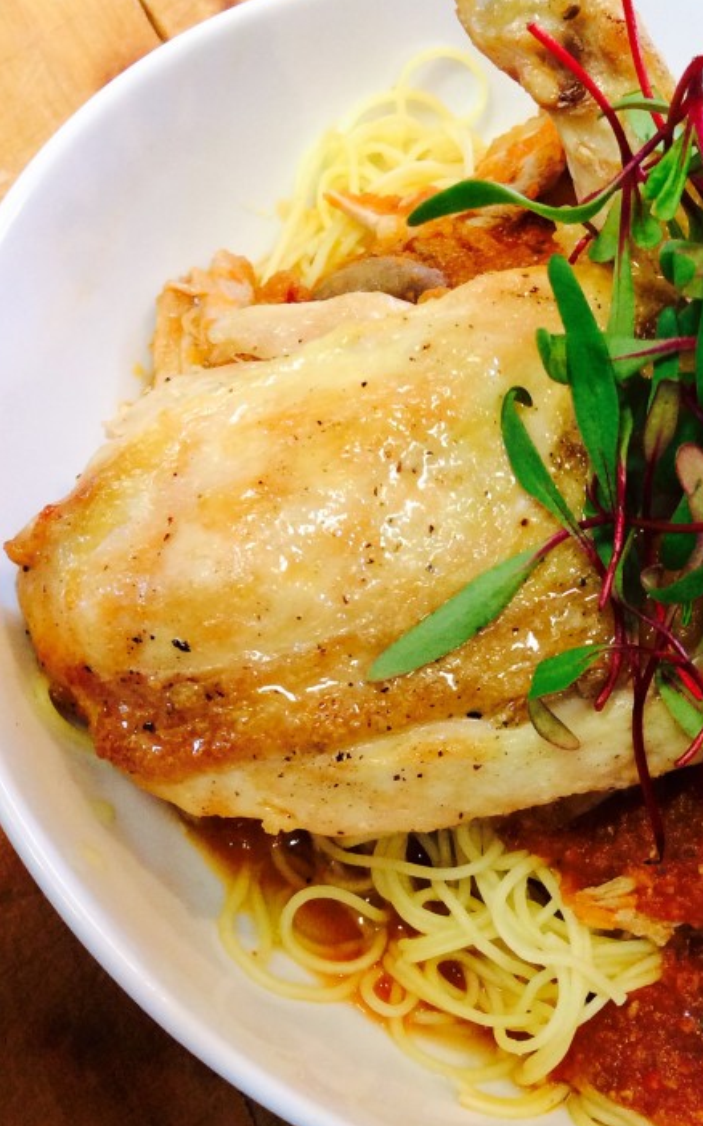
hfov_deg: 24.7
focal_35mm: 51
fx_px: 1564
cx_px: 612
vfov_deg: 39.5
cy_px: 626
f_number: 2.4
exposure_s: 1/24
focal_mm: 3.3
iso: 100
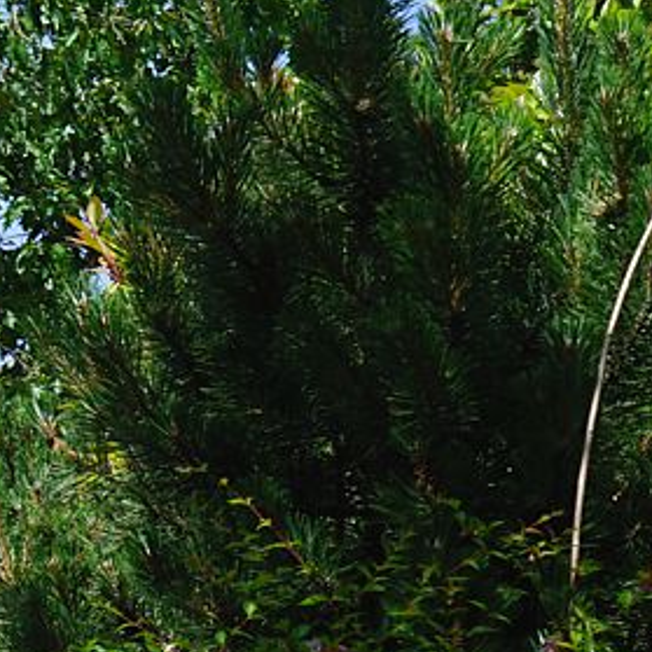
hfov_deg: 11.0
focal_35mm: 144
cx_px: -675
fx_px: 3069
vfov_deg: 12.0
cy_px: 687
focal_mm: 37
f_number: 9
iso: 100
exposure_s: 1/100
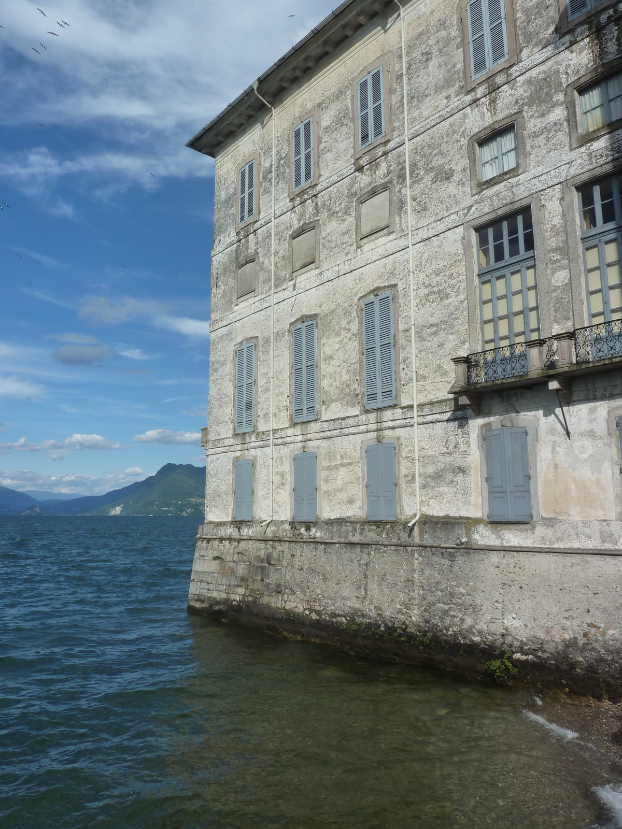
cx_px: 311
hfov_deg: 54.9
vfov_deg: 69.4
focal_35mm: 25
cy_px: 414
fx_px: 599
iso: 125
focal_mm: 4.1
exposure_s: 1/500
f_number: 5.6
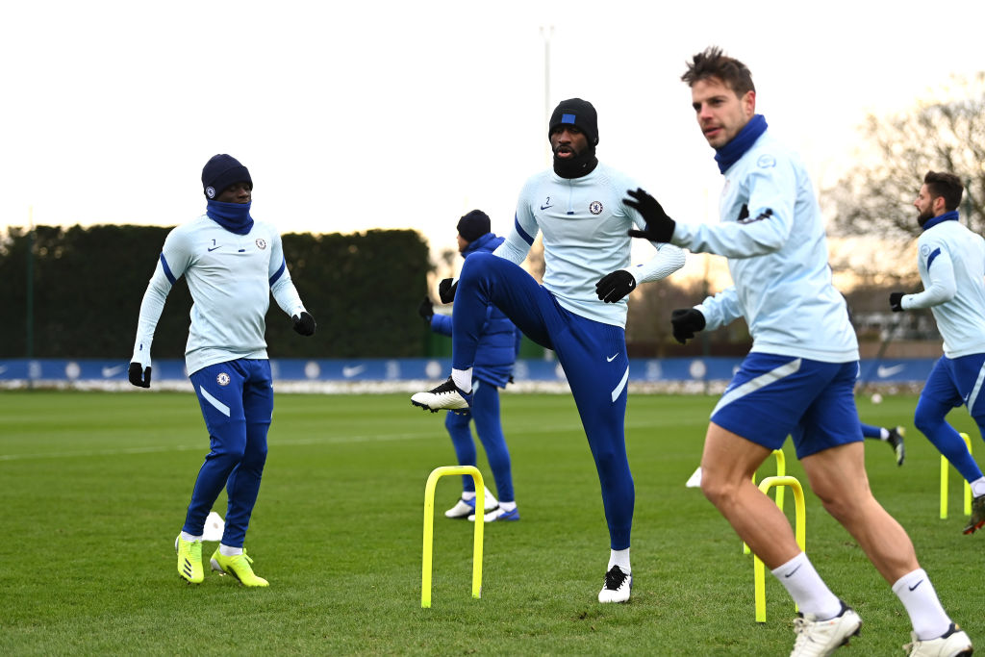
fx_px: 2736
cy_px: 328
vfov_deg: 13.7
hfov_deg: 20.4
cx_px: 492
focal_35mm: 100
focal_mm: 100
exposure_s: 1/1600
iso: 1250
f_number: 2.8
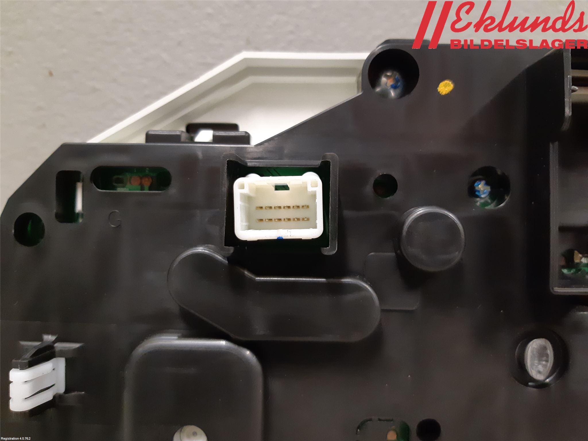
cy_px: 220
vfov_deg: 53.1
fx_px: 442
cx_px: 294
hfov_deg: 67.3
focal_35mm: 26
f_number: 1.7
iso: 250
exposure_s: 1/50
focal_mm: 3.93
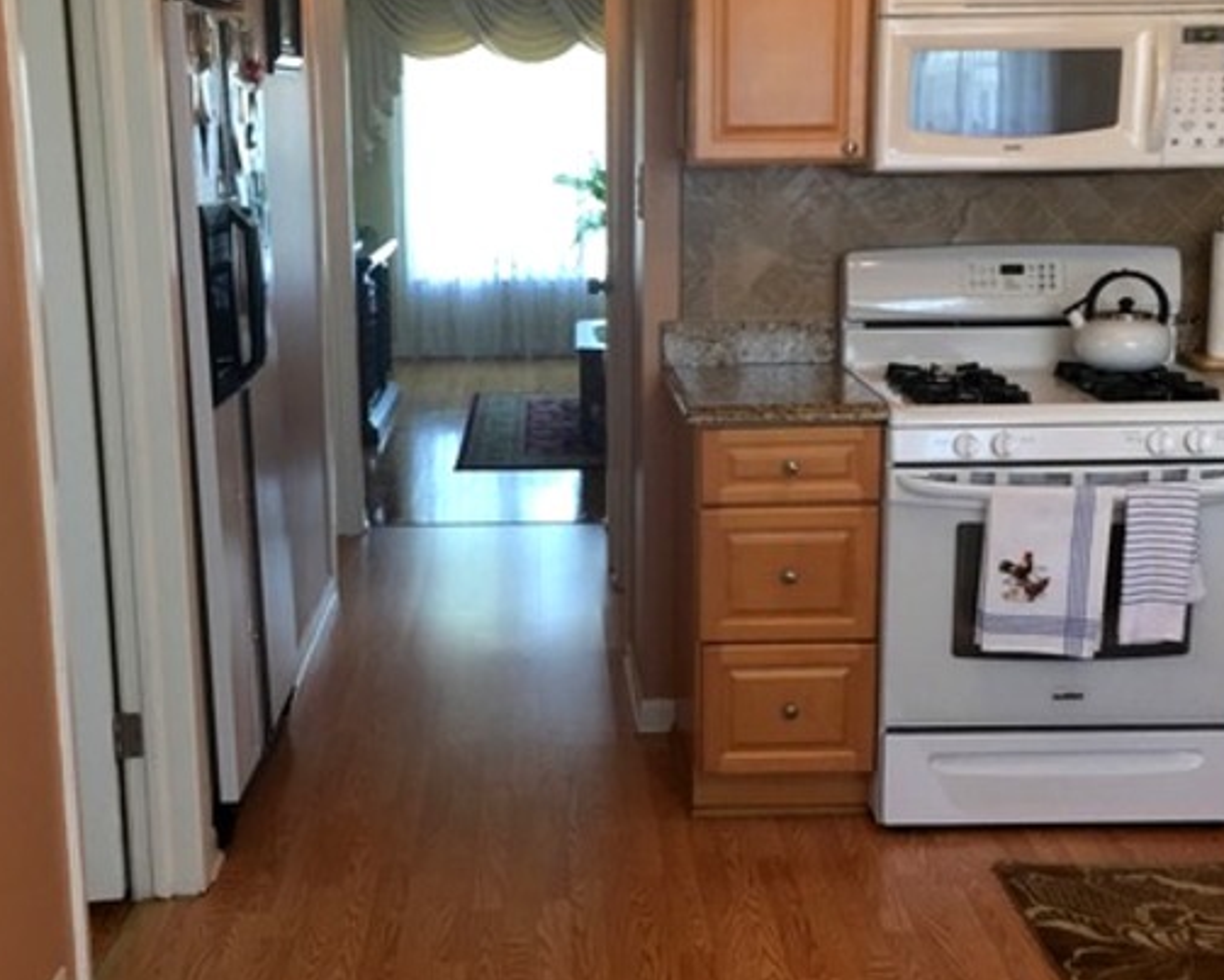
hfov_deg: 50.2
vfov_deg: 41.1
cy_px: 537
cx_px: 552
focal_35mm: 36
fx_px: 1305
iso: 32
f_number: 2.2
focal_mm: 4.15
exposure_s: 1/30
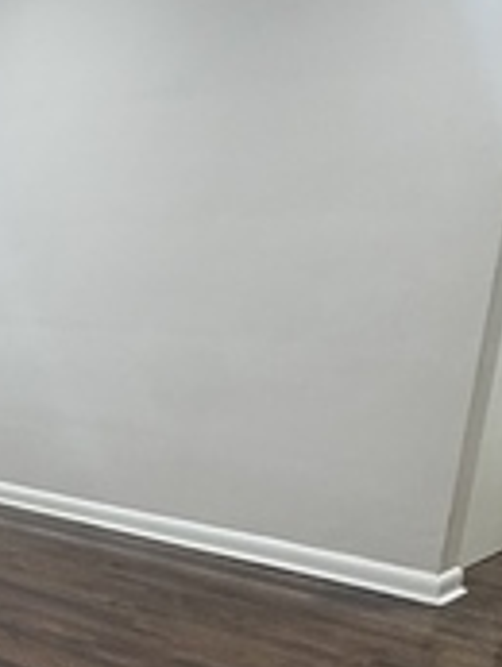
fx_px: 1043
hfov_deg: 23.7
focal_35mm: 54
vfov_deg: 32.5
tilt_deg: -23.0
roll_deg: +2.9
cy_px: 677
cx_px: -158
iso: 250
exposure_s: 1/60
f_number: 2.2
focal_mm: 2.22
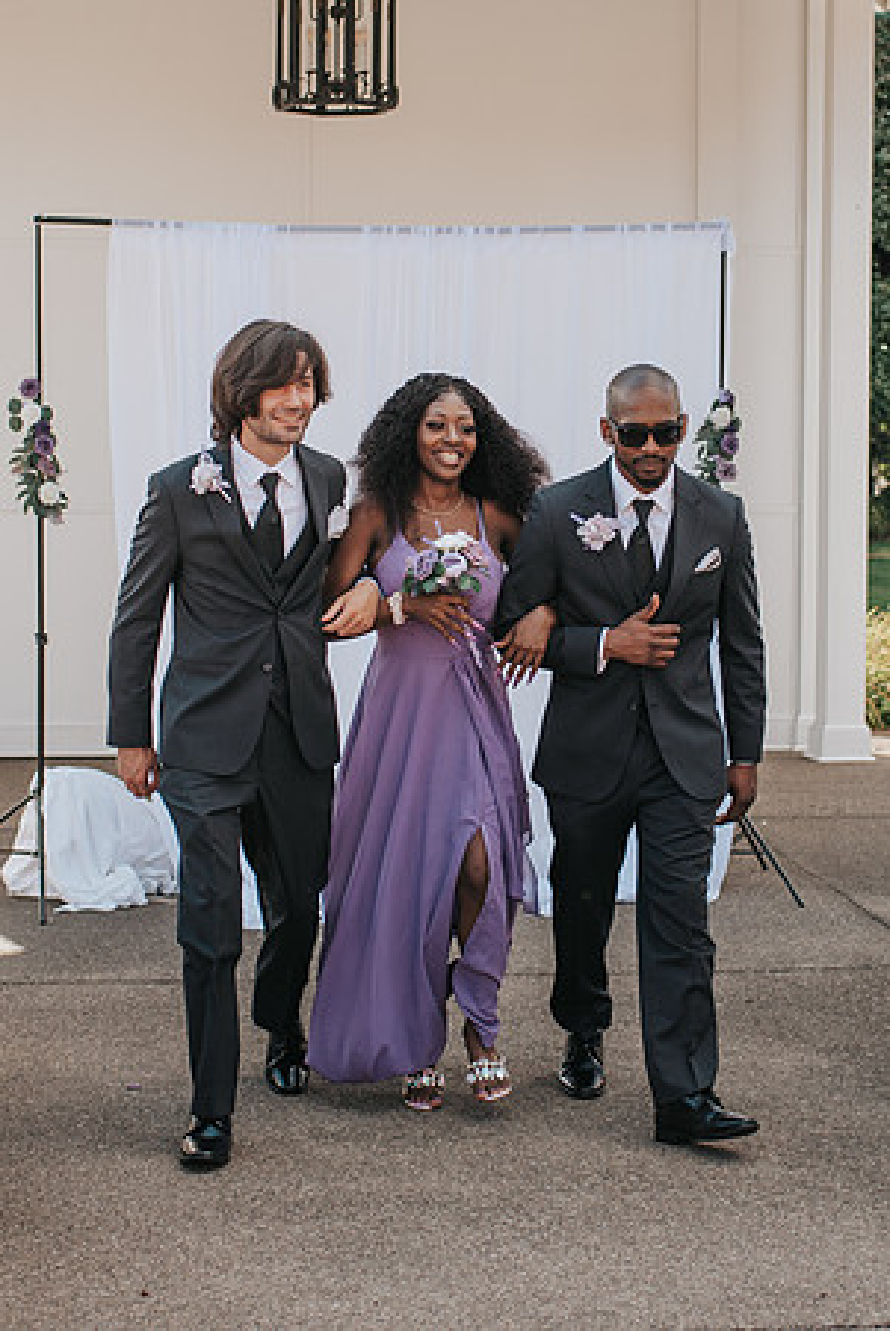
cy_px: 607
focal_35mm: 79
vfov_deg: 25.6
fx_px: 2924
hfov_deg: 17.3
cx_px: 483
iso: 125
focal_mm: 35
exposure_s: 1/1250
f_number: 2.8
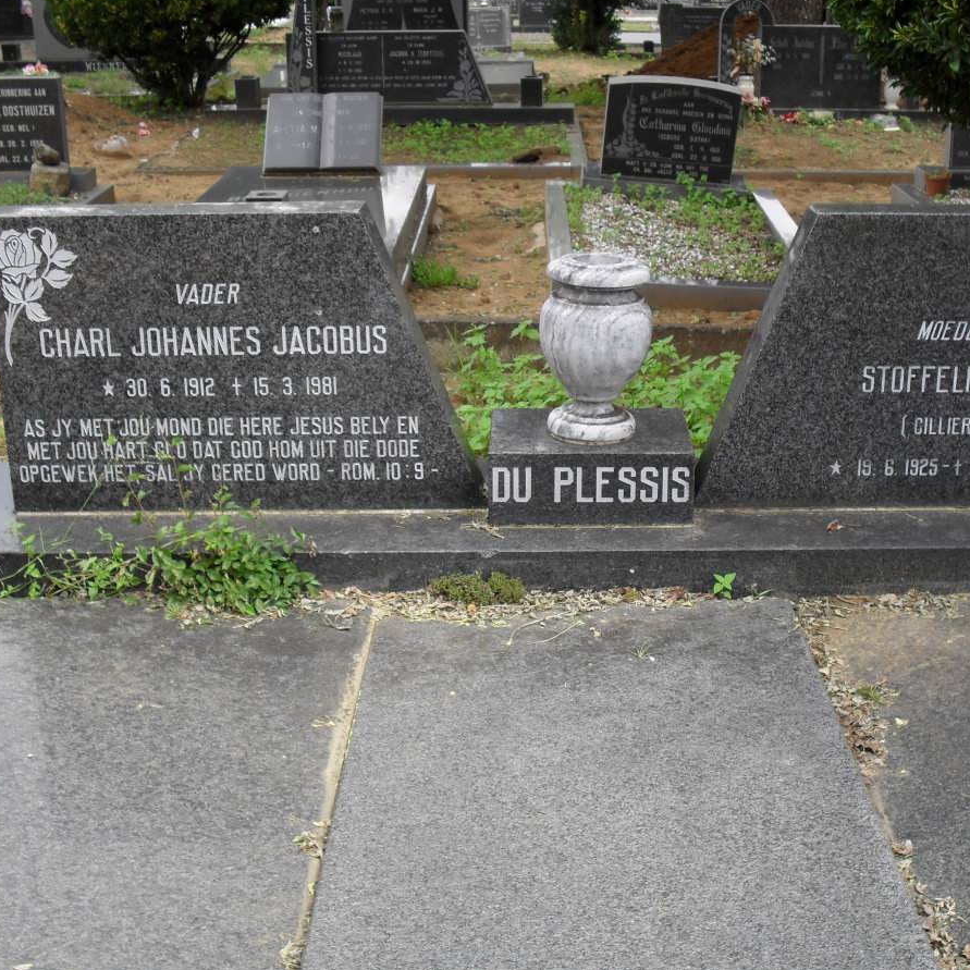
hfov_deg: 33.9
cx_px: 605
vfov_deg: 34.0
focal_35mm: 50
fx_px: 1585
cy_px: 482
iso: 100
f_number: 3.6
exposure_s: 1/180
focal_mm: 7.5
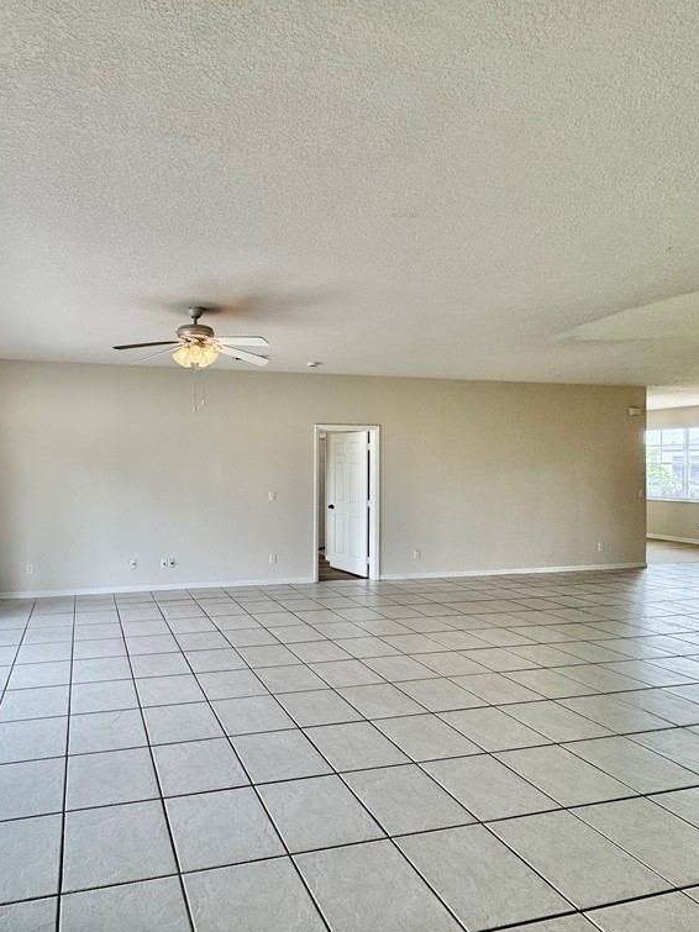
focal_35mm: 19
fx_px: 512
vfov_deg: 84.7
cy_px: 463
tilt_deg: -0.8
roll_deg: -0.3
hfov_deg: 65.2
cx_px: 189
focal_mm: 2.22
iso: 50
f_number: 2.2
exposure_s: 1/120
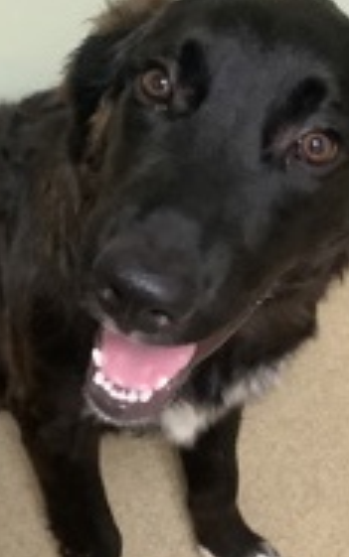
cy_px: 271
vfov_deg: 27.8
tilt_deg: -48.4
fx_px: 1125
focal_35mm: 74
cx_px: 154
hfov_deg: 17.6
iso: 640
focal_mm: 3.3
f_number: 2.4
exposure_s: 1/24
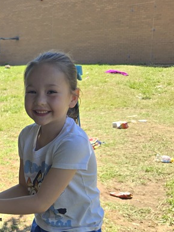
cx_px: -14
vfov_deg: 31.1
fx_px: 408
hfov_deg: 22.7
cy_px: 175
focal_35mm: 61
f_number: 1.8
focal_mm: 5.4
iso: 25
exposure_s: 1/803
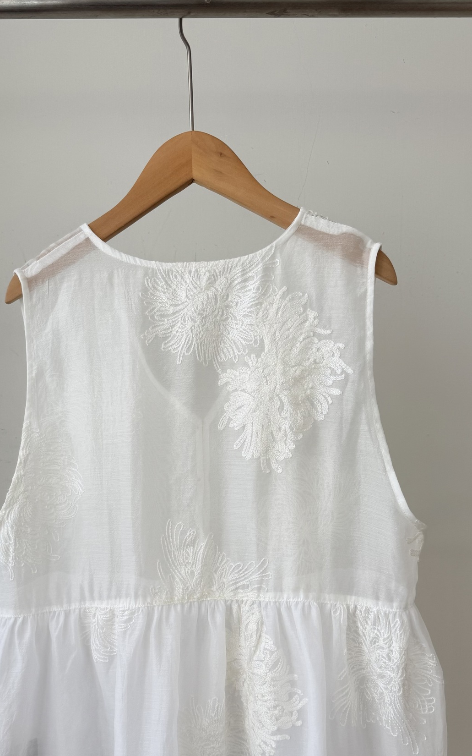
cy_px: 473
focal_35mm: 37
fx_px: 762
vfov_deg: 52.2
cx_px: 194
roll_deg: -0.1
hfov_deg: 34.3
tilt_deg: -4.6
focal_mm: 6.76
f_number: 1.78
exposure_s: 1/169
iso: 64
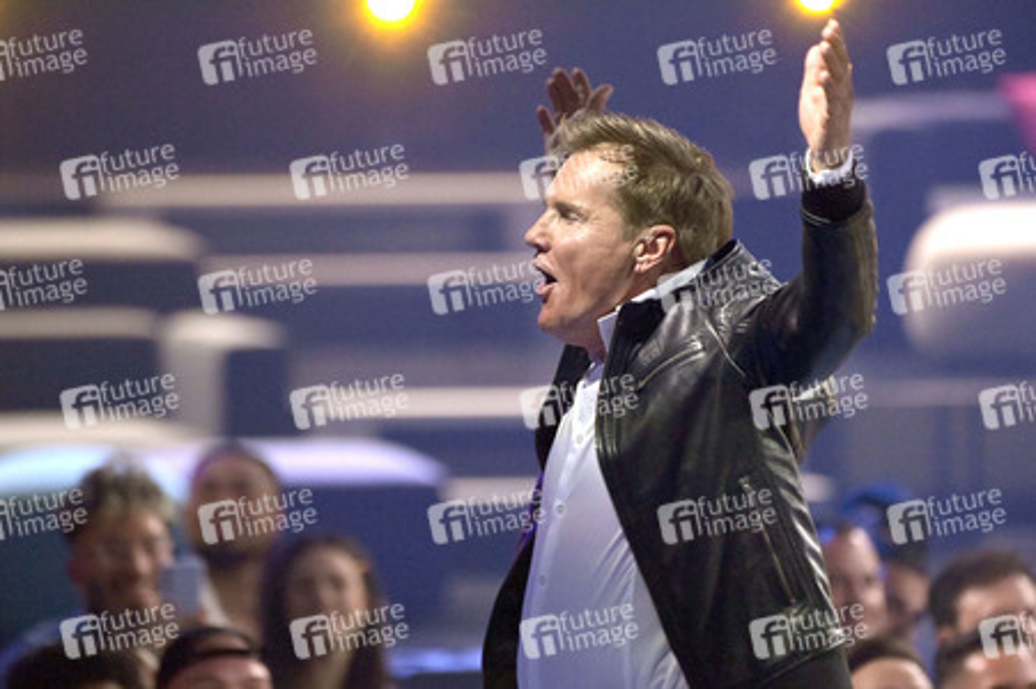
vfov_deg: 2.7
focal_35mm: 500
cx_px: 518
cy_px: 344
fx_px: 14378
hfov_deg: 4.1
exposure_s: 1/500
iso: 10000
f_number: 5.6
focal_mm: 500
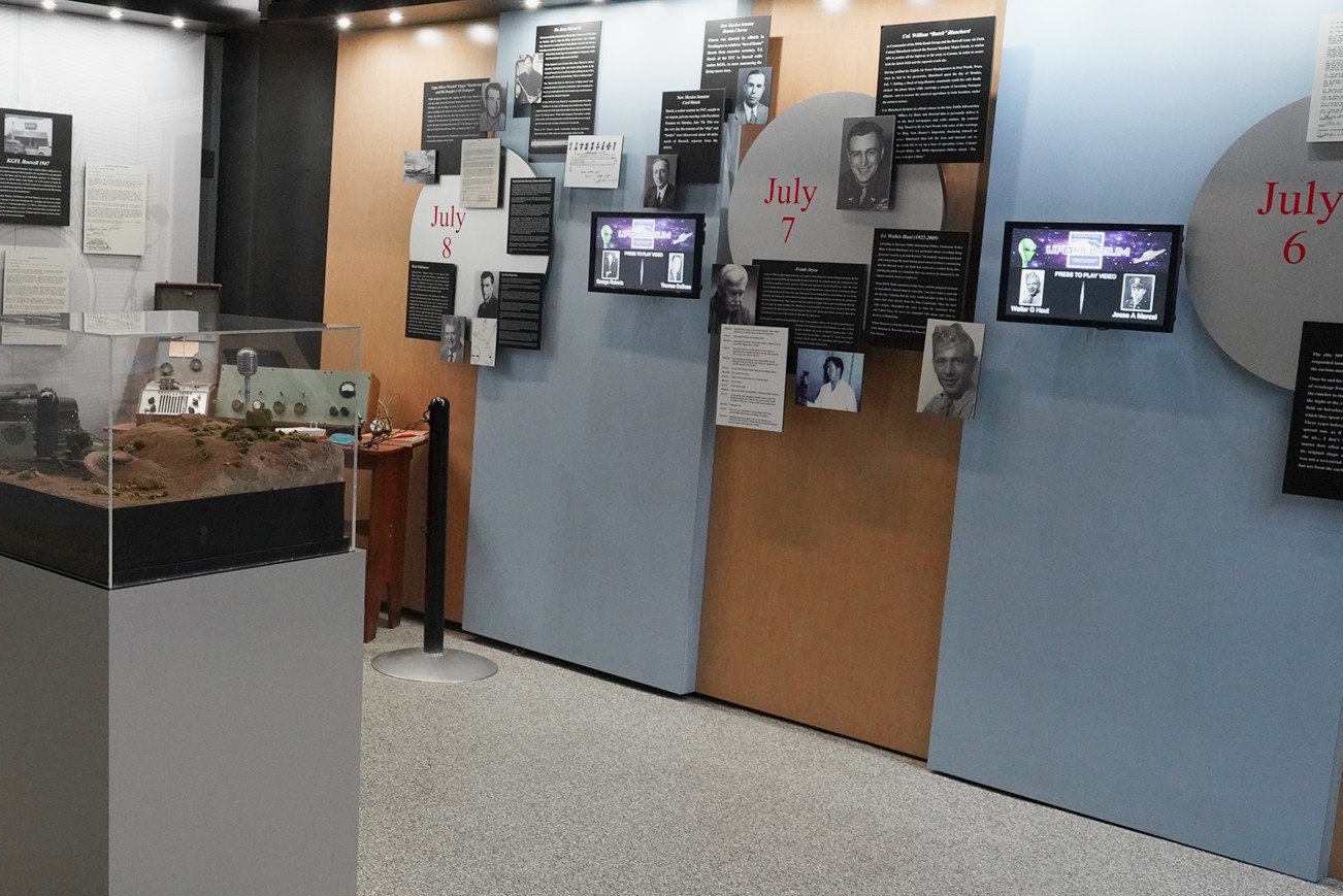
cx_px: 330
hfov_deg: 43.9
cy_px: 473
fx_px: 1605
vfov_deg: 31.2
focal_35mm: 43
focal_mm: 28
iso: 6400
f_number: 9
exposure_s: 1/100
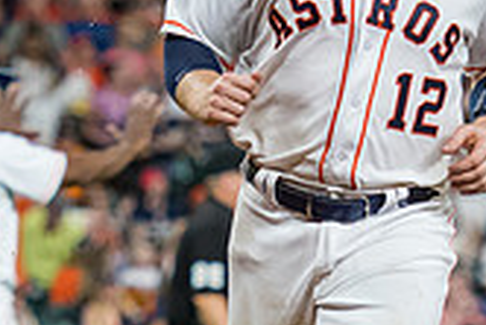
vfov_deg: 1.7
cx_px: 356
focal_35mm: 821
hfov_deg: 2.5
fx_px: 11093
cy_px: 175
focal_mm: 130
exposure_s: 1/1250
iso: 2500
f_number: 4
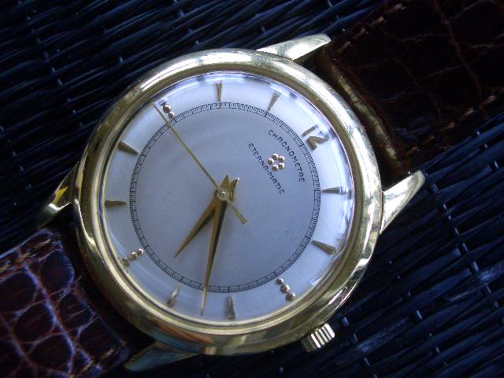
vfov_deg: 29.7
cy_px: 189
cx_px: 252
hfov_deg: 38.9
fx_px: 713
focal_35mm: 49
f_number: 3.1
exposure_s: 1/60
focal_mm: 8.2
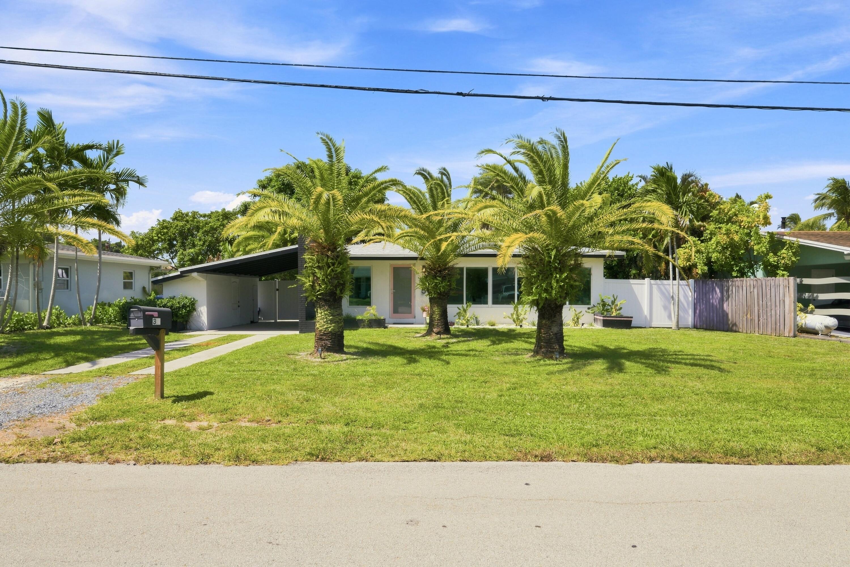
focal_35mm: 22
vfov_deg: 57.3
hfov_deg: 78.6
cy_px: 284
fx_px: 520
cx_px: 425
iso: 320
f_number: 18
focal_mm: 22
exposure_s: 1/200
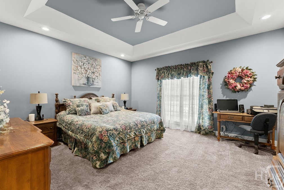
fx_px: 118
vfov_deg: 77.4
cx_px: 139
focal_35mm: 15
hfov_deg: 100.4
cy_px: 95
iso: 800
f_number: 7.1
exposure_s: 1/3
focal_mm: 14
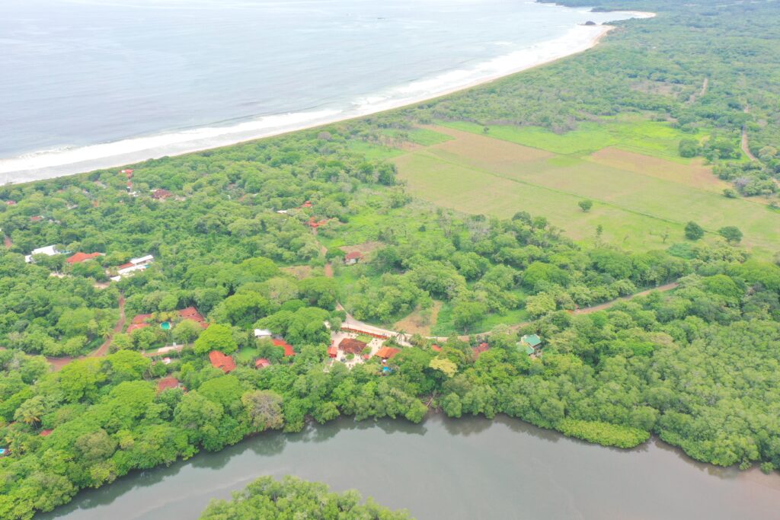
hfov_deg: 65.5
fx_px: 607
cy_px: 260
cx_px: 390
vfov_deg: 46.4
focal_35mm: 28
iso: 100
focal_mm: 10.26
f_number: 5.6
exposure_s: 1/320
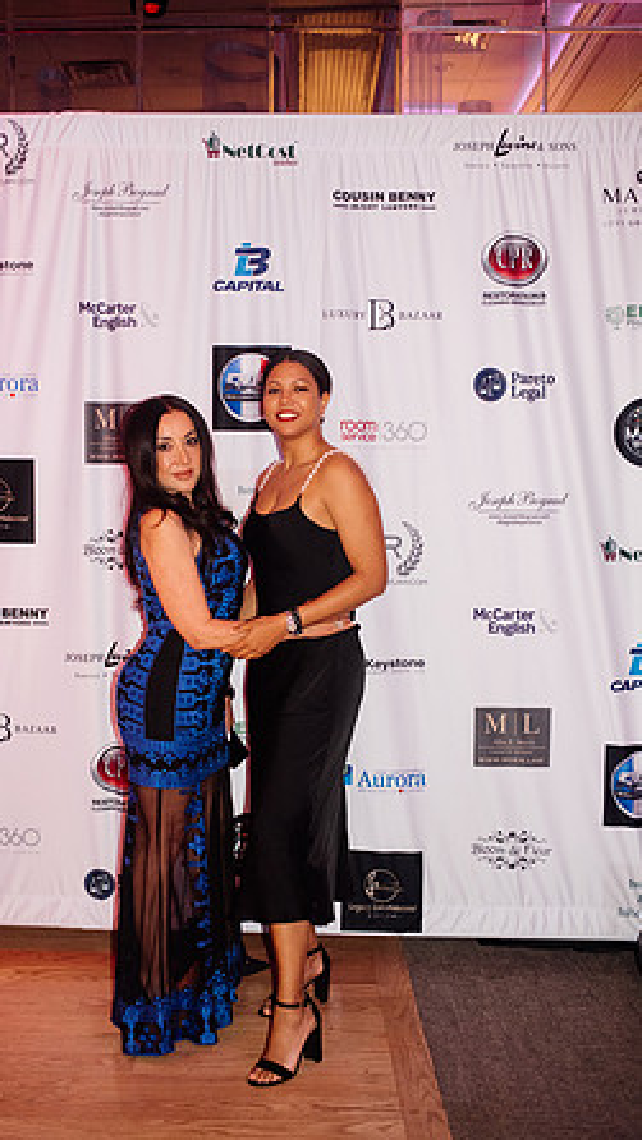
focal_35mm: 37
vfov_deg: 54.0
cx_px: 261
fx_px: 1119
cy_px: 570
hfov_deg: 31.9
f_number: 2.5
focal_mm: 35
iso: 2500
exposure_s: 1/200
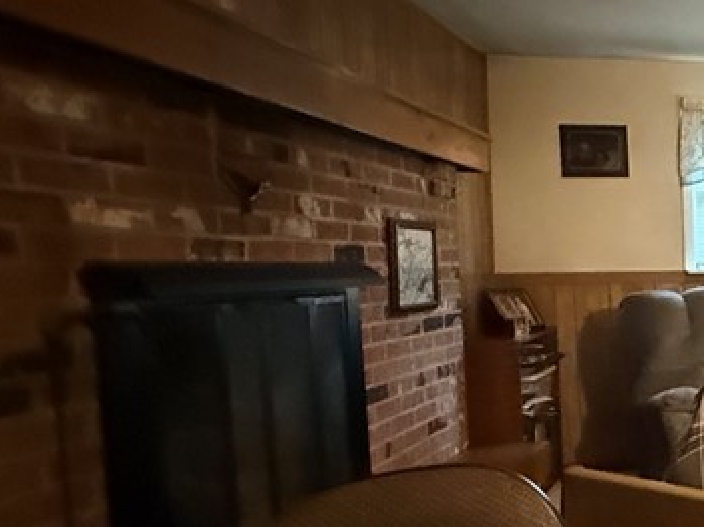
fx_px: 833
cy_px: 322
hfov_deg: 32.8
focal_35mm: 41
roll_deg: -0.2
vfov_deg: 35.0
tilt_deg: -3.7
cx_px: 935
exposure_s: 1/40
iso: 1250
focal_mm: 2.22
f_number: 2.2
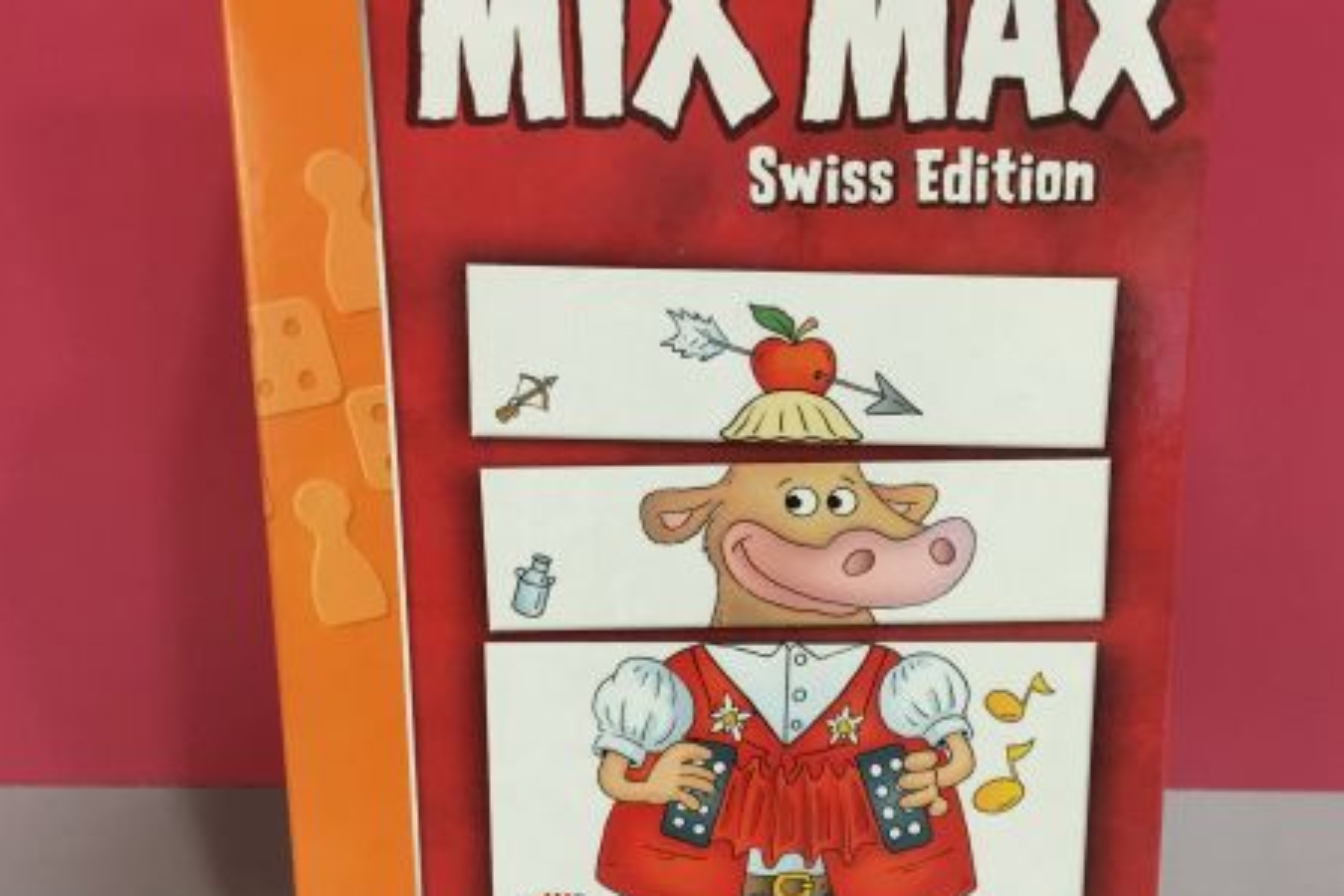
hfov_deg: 45.2
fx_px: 1605
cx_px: 791
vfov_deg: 31.2
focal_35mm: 43
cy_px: 505
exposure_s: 1/33
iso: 125
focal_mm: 3.3
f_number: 2.4
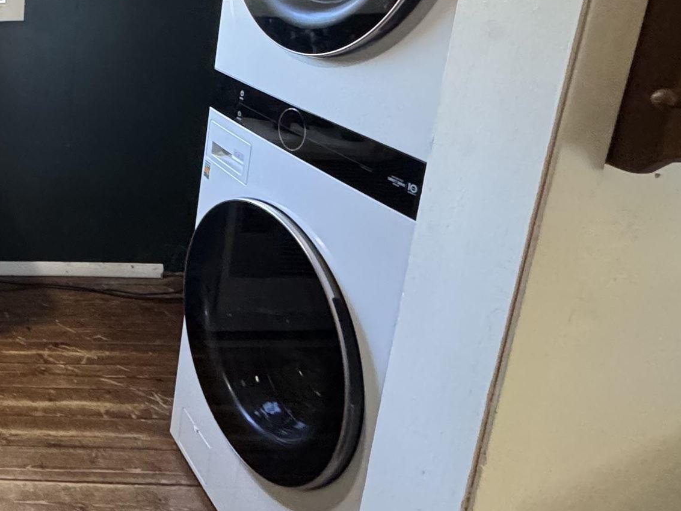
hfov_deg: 33.4
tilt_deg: -14.5
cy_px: 78
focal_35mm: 38
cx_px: -232
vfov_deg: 36.0
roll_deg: +1.7
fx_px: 748
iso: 640
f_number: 2.2
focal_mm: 2.22
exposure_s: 1/60
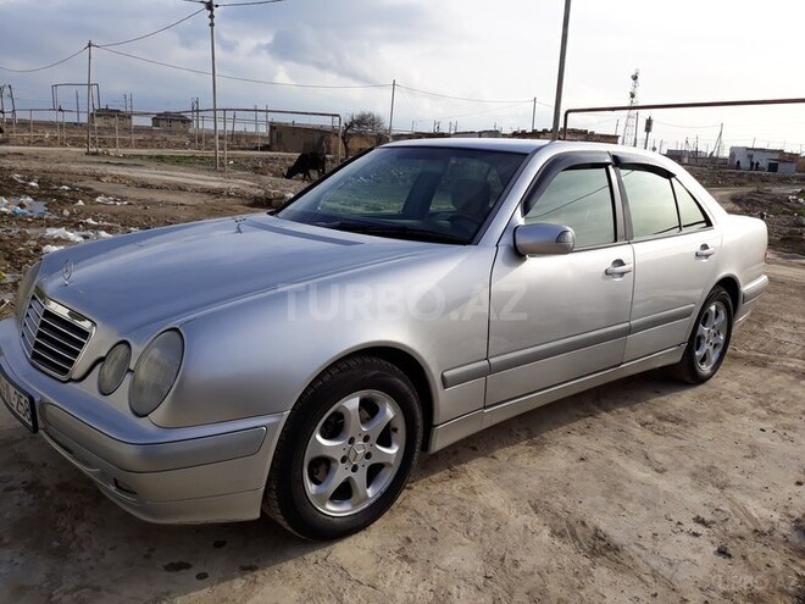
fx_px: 628
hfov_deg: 65.3
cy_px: 302
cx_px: 402
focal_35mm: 27
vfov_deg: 51.4
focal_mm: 3.71
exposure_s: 1/1208
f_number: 1.7
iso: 40
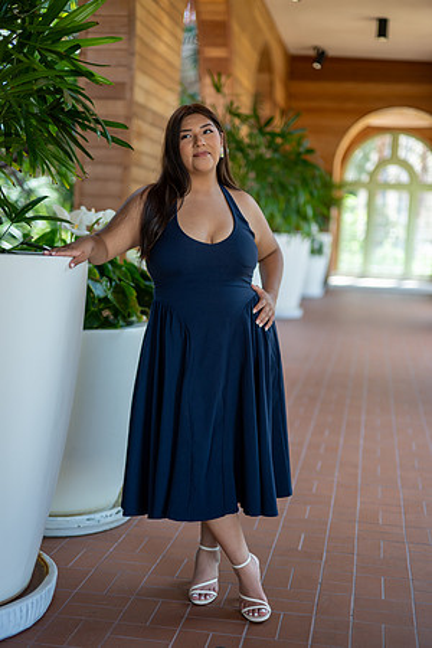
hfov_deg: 27.0
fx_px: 900
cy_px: 324
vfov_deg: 39.6
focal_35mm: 50
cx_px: 216
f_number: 1.6
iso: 200
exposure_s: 1/400
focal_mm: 50
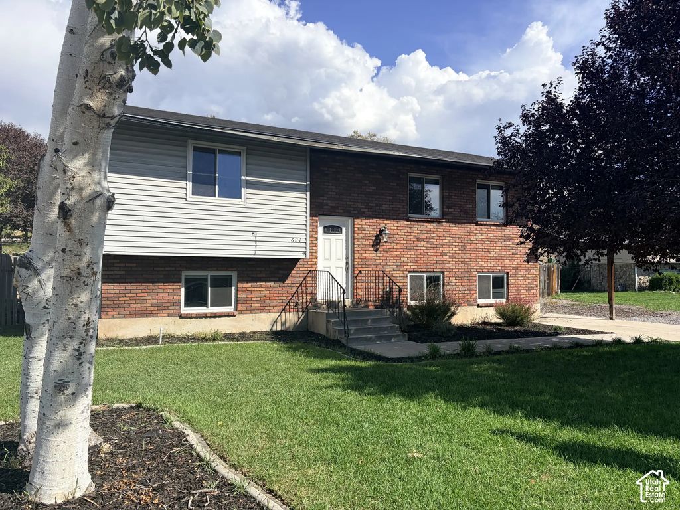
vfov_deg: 53.1
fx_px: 511
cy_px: 255
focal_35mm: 26
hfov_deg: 67.3
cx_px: 340
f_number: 1.6
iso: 64
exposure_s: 1/4950
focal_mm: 5.96
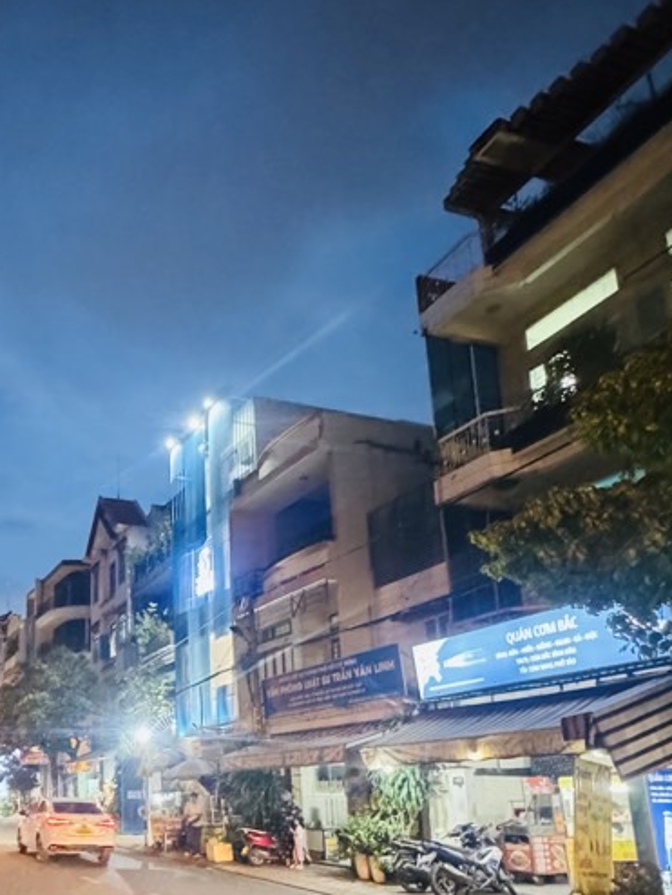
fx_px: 750
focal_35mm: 29
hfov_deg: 44.3
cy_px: 658
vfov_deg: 58.8
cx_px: 76
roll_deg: -0.8
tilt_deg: +11.2
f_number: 2.2
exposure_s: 1/50
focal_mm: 2.22
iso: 1250
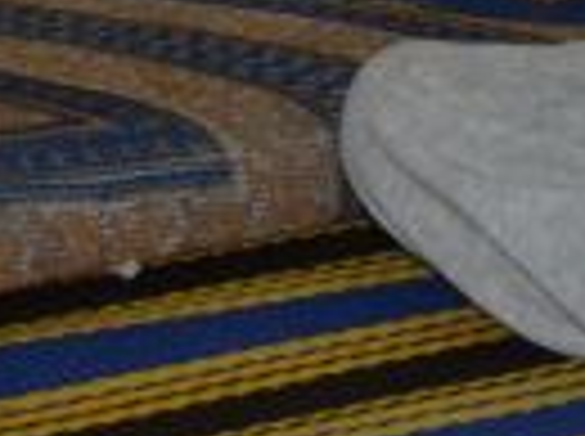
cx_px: 1035
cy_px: -369
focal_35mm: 313
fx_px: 5280
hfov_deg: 6.2
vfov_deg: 4.7
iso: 3200
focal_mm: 44
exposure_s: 1/60
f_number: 5.3
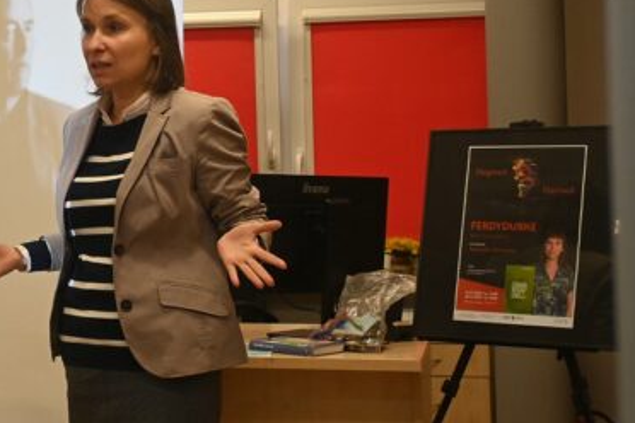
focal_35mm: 93
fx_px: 1640
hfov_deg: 21.1
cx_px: -7
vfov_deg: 14.6
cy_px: 97
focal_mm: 30
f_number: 4.8
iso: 900
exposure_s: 1/125
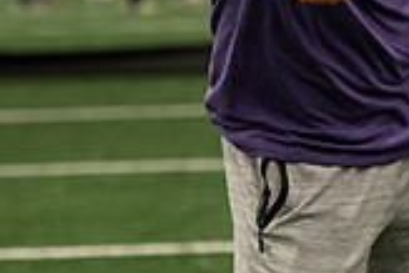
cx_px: 366
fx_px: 4946
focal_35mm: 435
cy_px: -51
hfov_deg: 4.7
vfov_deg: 3.2
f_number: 3.5
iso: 4000
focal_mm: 122
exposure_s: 1/250
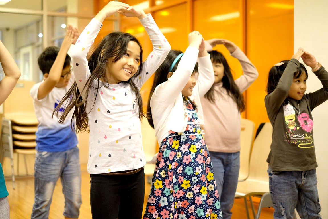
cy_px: 110
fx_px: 483
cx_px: 164
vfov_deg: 25.5
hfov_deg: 37.5
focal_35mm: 53
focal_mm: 35
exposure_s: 1/550
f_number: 1.4
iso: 2000
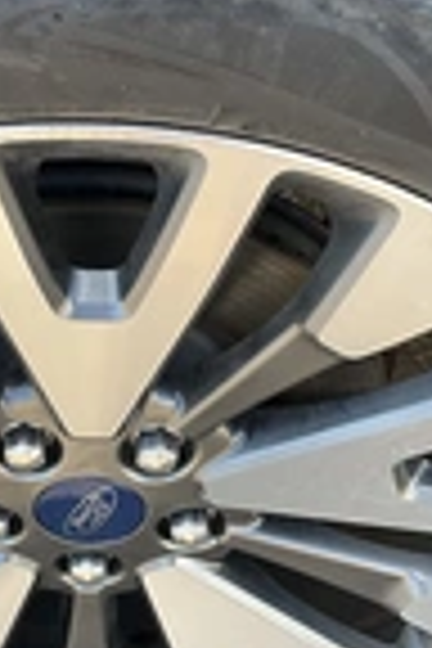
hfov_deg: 16.2
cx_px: 122
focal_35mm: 84
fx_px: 1512
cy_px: 310
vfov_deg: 24.2
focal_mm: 3
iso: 25
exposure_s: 1/221
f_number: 1.8
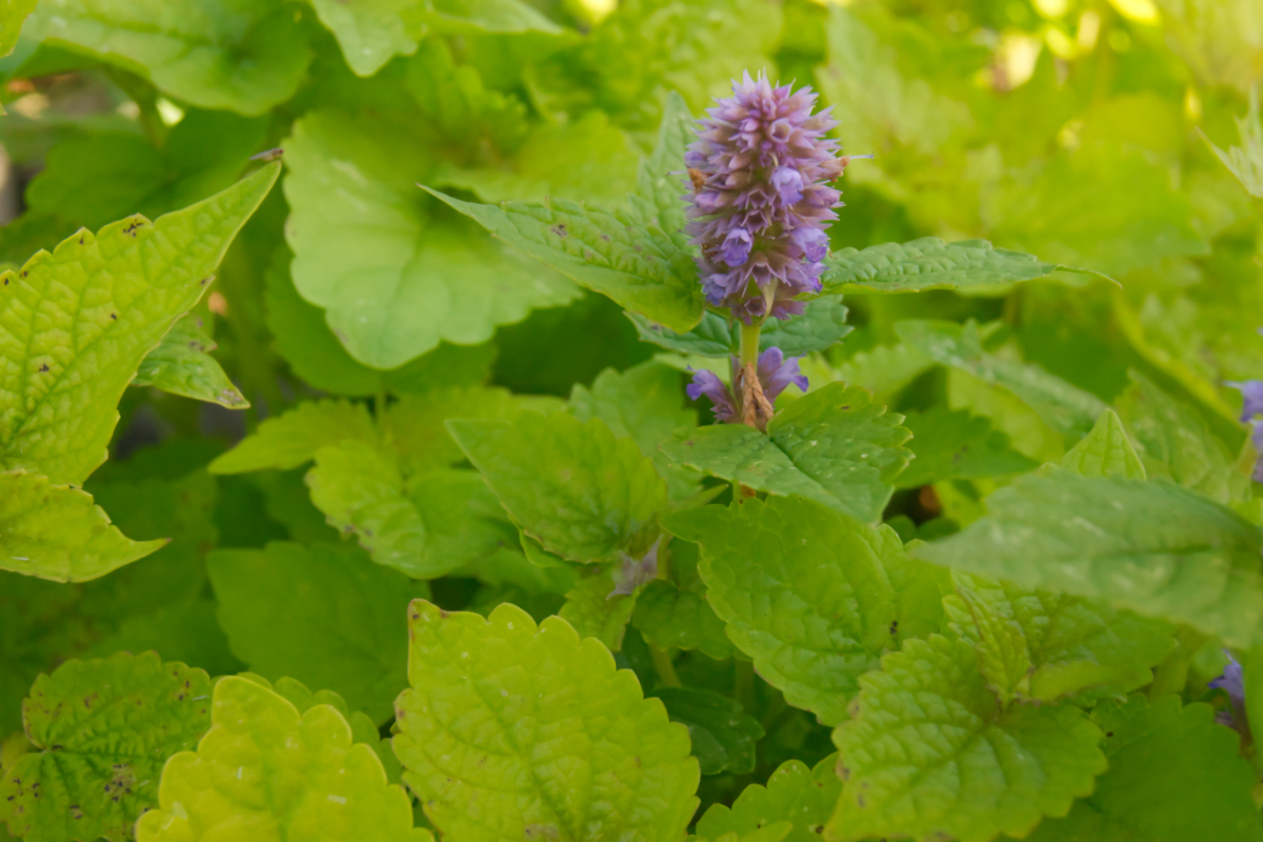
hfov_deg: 29.9
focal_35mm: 68
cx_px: 632
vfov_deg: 20.2
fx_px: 2368
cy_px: 421
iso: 2500
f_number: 13
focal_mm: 45
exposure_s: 1/500
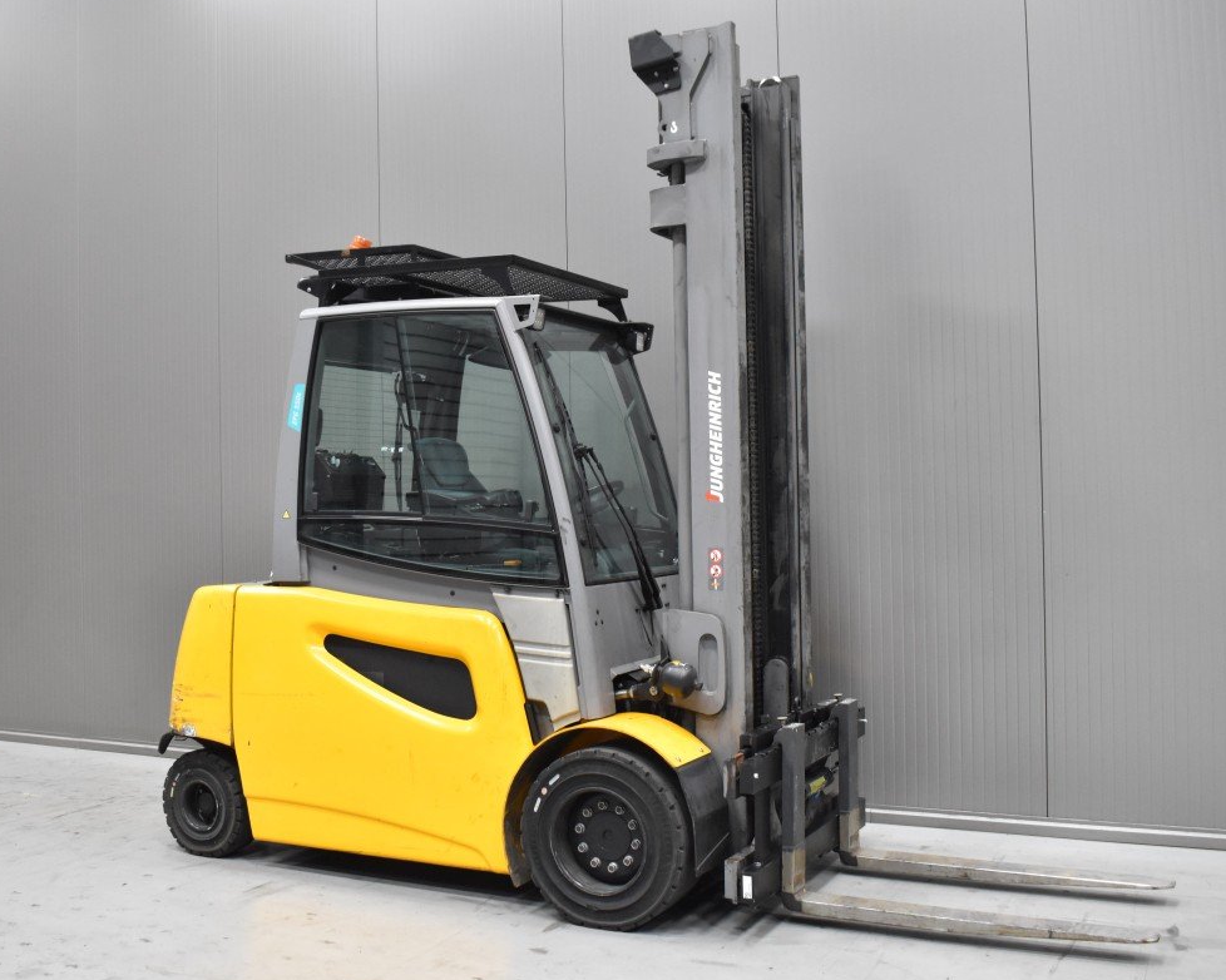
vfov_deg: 39.1
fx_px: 1379
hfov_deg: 47.9
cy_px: 493
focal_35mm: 38
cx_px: 555
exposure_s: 1/40
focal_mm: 22
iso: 1600
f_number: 4.5
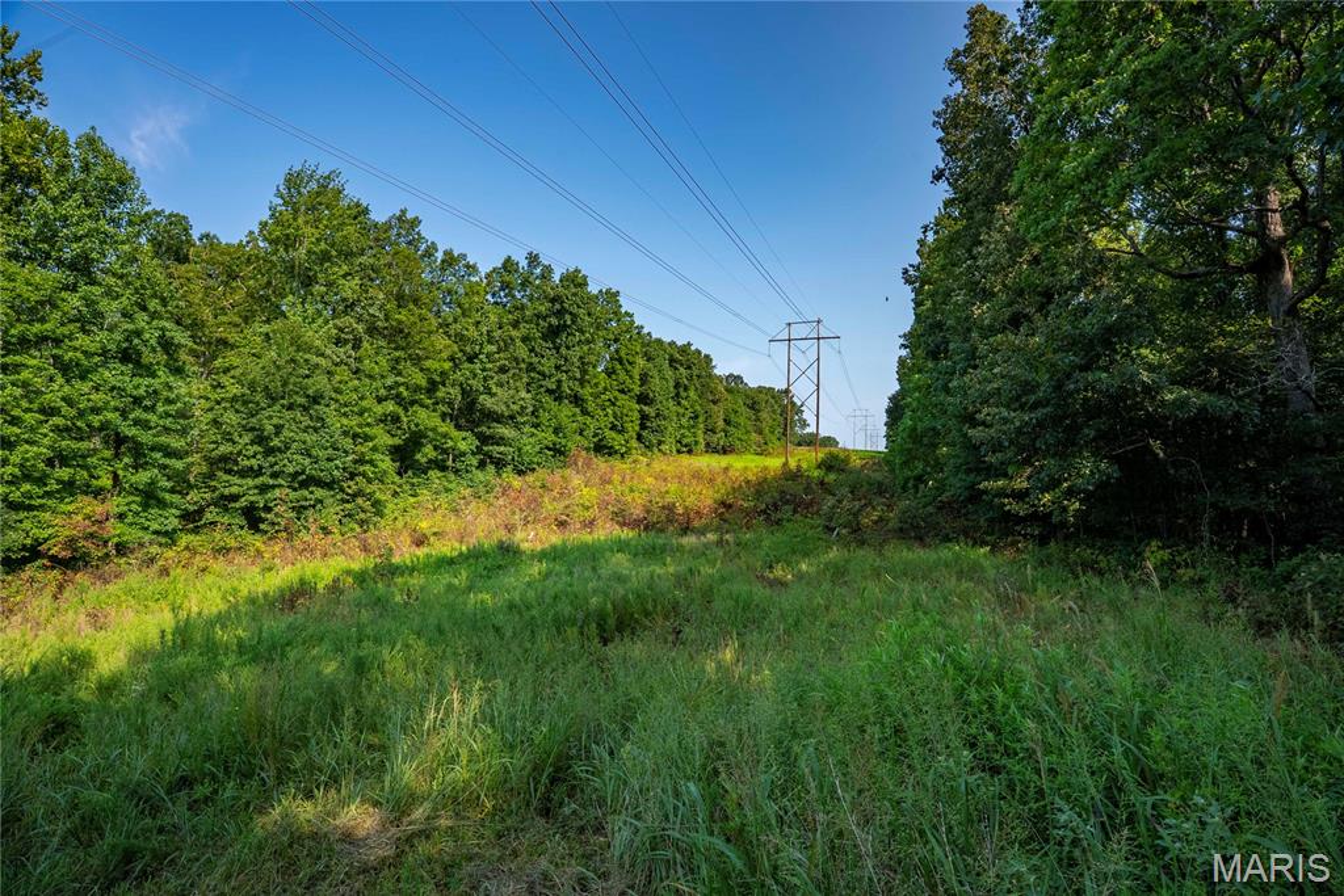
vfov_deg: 72.1
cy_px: 448
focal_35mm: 16
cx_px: 672
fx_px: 616
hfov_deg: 95.0
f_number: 11
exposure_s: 1/125
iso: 200
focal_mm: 16.5
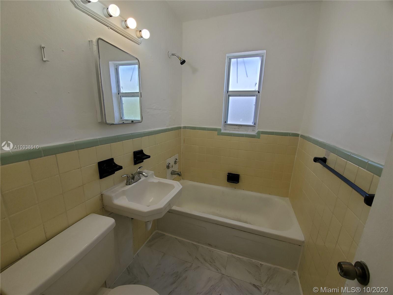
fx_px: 148
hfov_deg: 106.2
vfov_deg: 89.9
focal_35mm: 13
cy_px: 148
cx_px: 196
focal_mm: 1.8
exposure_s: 1/119
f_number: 2.2
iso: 50
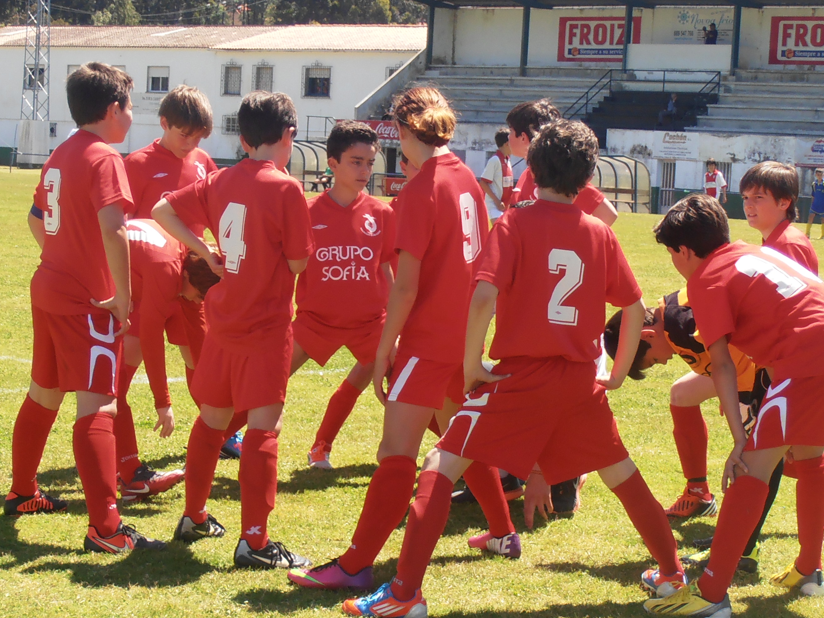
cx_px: 415
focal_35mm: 112
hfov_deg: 17.6
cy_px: 337
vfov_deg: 13.2
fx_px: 2666
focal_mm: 12.29
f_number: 4.8
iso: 80
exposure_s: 1/320
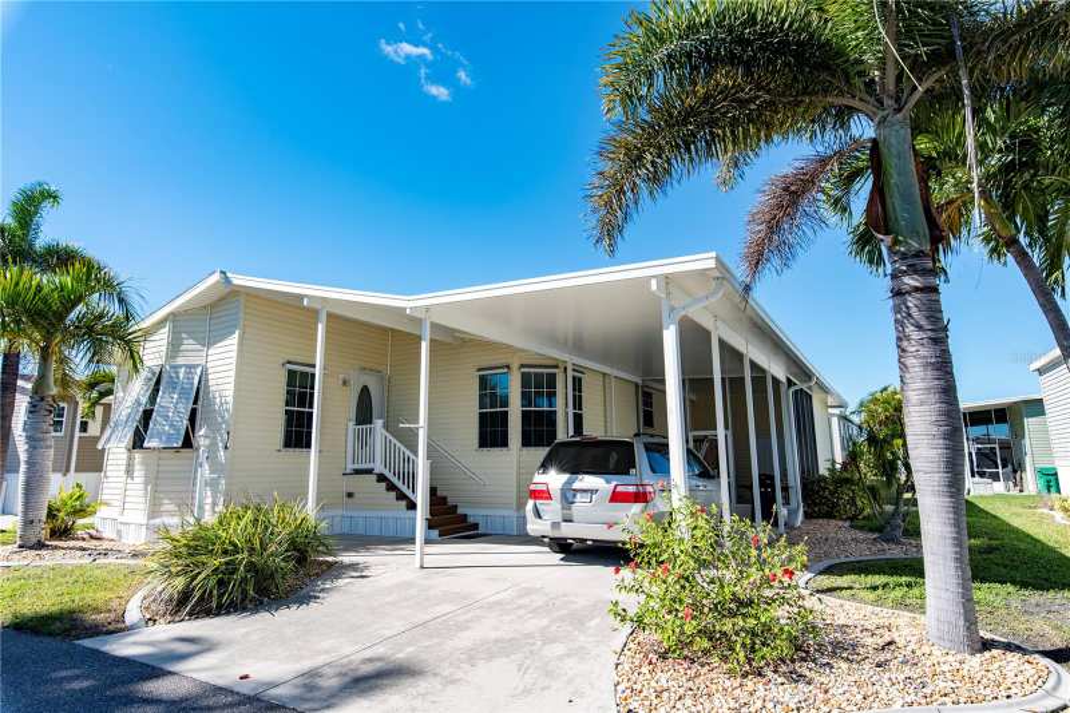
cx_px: 535
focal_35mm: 20
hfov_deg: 84.0
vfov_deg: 61.9
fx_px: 594
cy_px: 356
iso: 100
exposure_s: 1/200
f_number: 7.1
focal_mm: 20
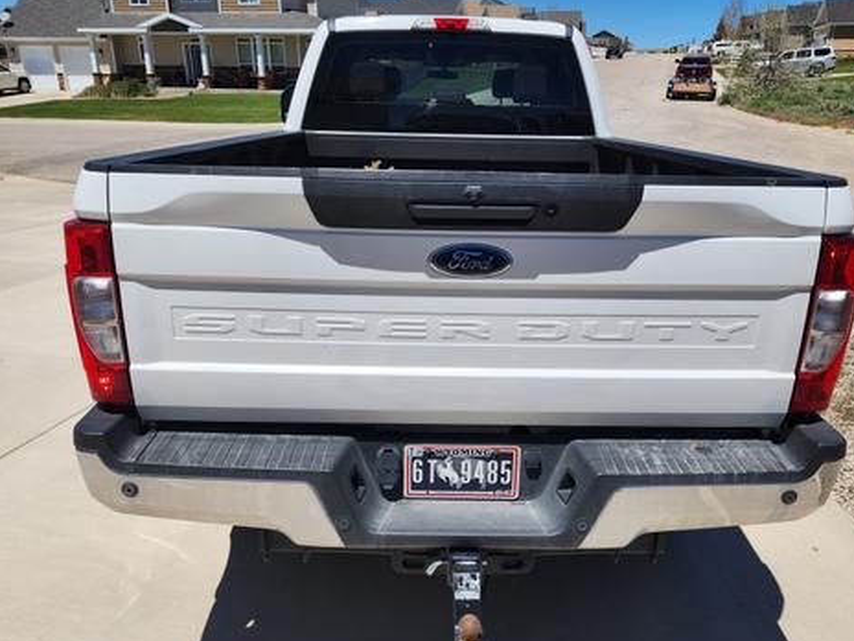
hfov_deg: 69.3
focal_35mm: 25
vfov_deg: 54.9
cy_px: 337
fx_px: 617
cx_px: 460
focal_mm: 6.4
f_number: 1.8
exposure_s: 1/2500
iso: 12
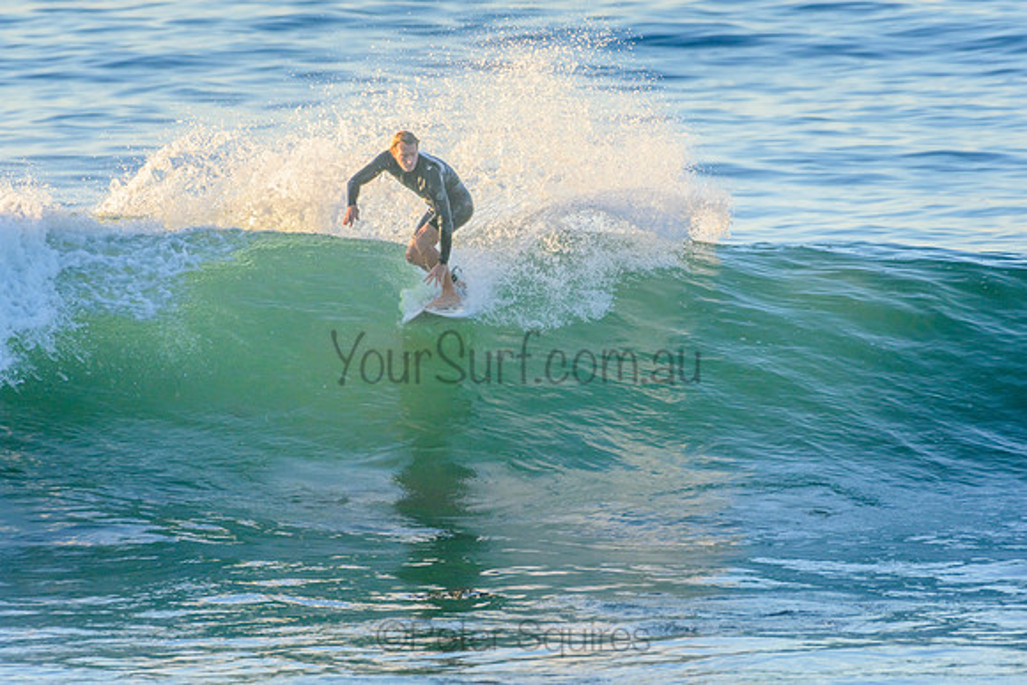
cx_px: 514
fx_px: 21406
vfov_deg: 1.8
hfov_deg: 2.7
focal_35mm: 750
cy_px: 342
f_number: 5.6
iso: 640
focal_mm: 500
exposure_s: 1/1250
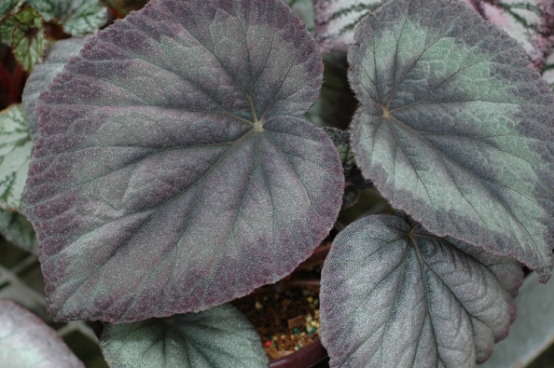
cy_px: 189
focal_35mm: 97
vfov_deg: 14.1
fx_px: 1491
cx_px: 290
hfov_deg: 21.0
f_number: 4
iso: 200
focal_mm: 60
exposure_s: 1/60
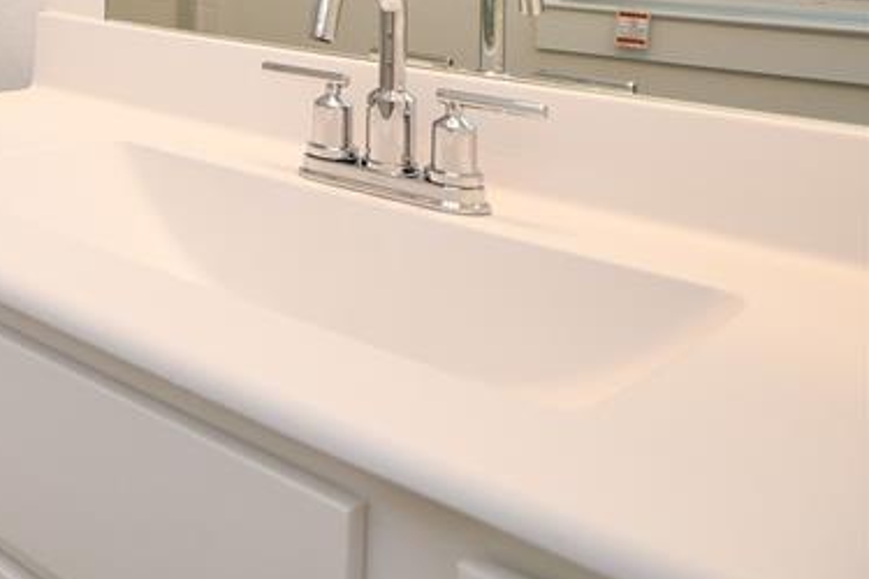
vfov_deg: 27.9
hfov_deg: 32.5
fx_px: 990
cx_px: -313
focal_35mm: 41
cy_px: -144
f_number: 4
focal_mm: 10
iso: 200
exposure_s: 1/60
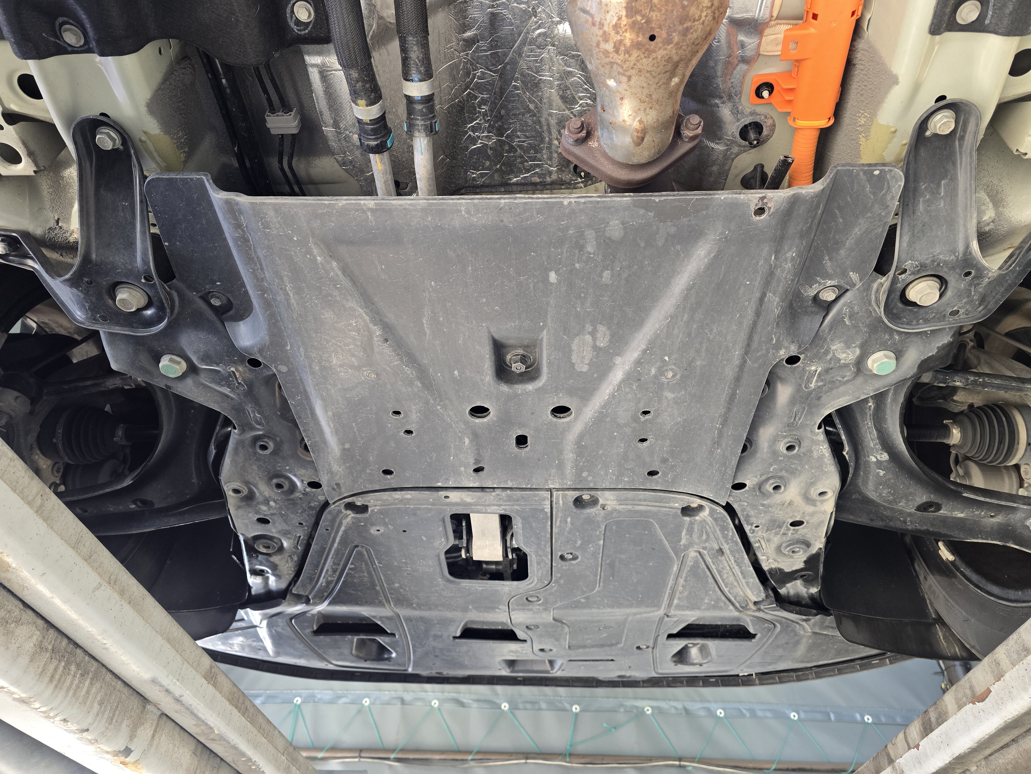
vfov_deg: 58.9
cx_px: 516
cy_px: 387
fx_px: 685
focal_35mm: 23
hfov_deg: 73.9
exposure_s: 1/120
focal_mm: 6.3
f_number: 1.7
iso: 250
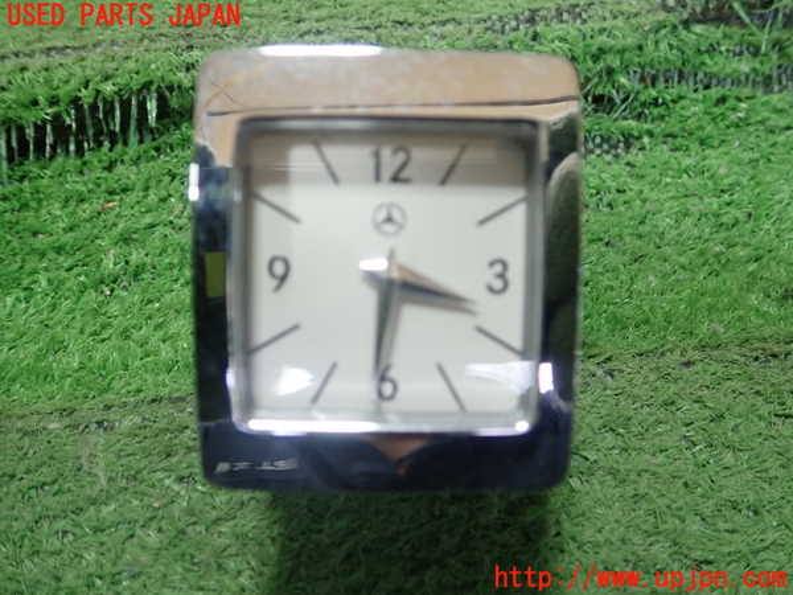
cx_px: 396
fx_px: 687
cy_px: 298
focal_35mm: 30
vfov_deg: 46.8
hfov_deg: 60.0
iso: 320
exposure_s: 1/125
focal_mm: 5.5
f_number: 2.3
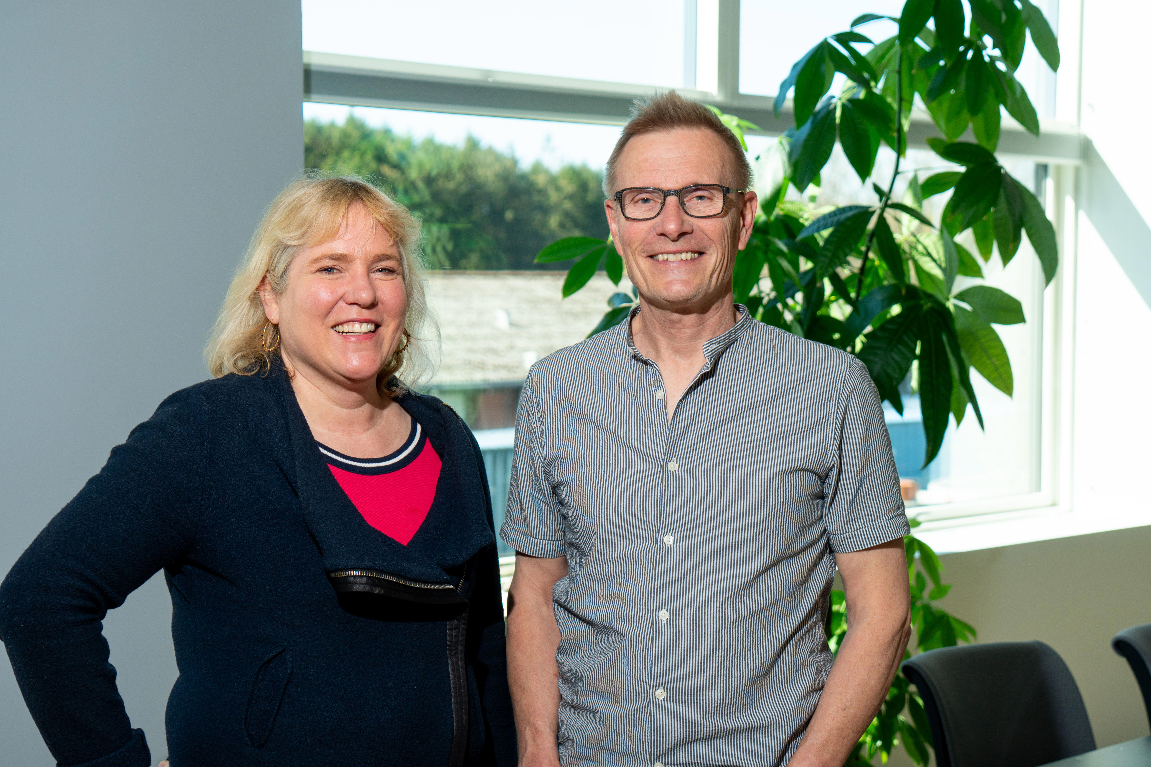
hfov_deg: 26.5
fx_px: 2446
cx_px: 576
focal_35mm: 76
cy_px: 384
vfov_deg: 17.8
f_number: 4.5
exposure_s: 1/200
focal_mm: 51
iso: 100
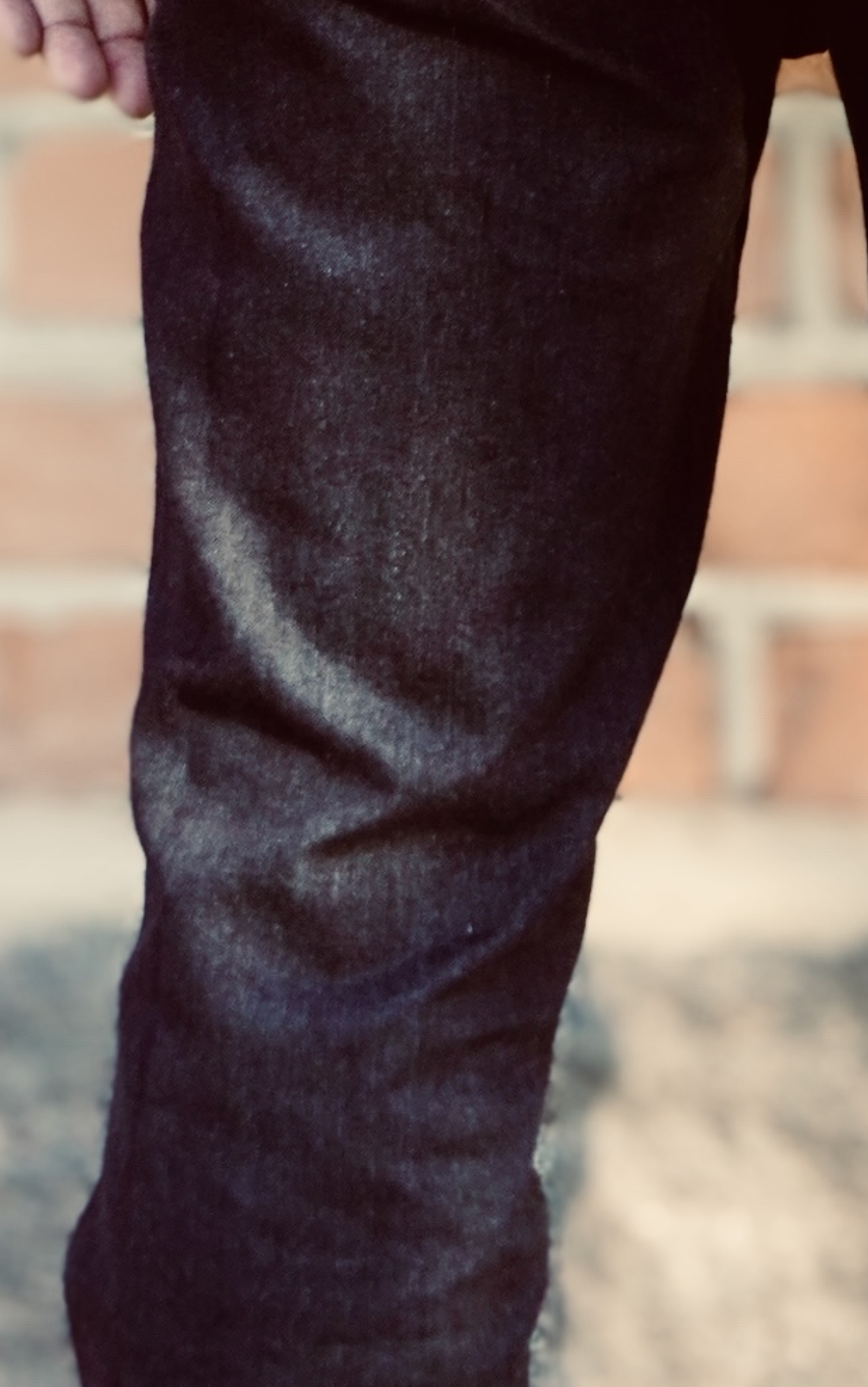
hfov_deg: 6.6
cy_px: 935
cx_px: 833
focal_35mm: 198
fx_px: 7490
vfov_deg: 10.6
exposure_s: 1/160
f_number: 5.6
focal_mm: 50
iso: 500
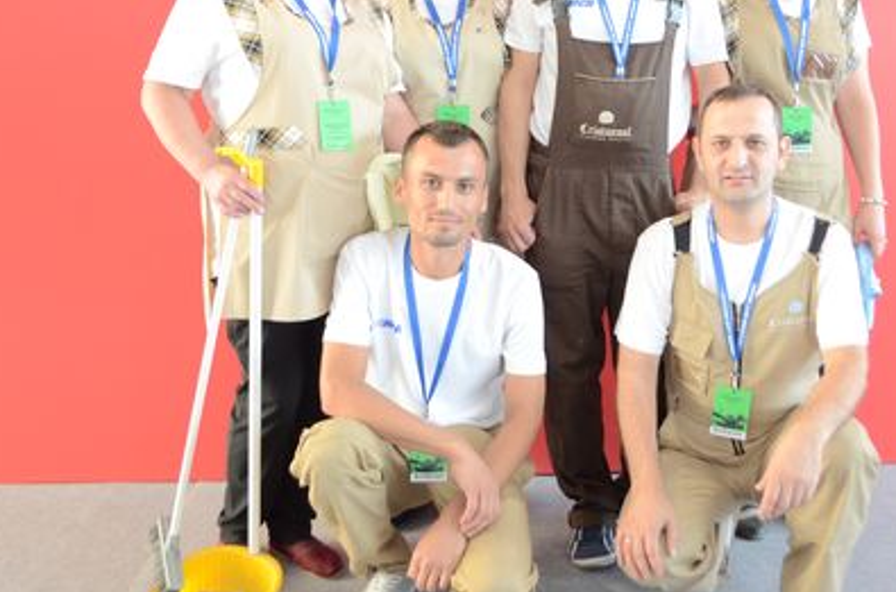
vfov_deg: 31.9
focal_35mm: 41
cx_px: 556
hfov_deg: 47.1
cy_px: 158
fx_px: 1018
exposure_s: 1/50
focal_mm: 18
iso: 800
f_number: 3.5
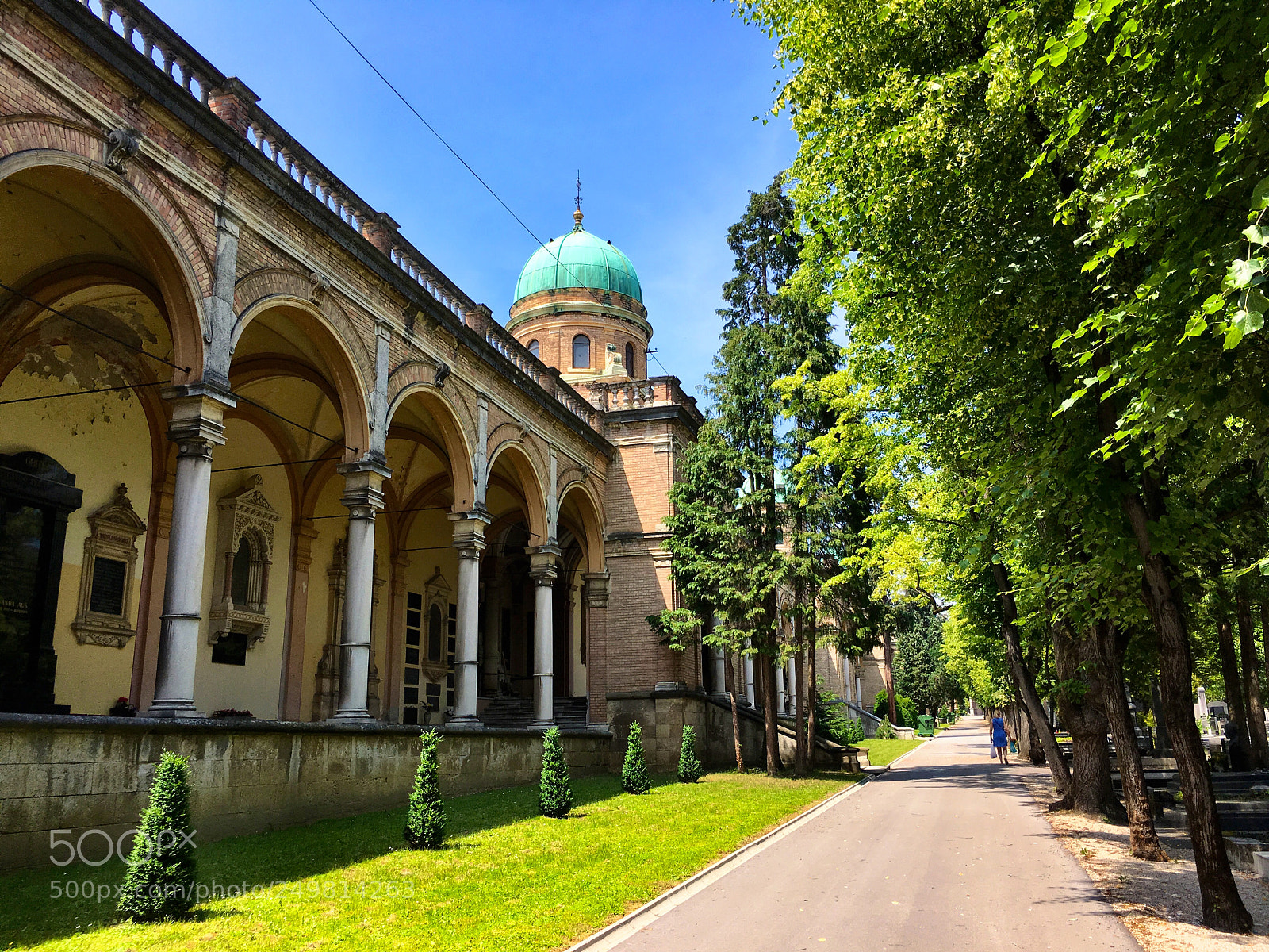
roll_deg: +1.0
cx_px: 634
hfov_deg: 61.7
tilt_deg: +14.9
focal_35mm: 29
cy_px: 476
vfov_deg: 48.2
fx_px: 1063
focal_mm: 4.15
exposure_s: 1/894
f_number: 2.2
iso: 25
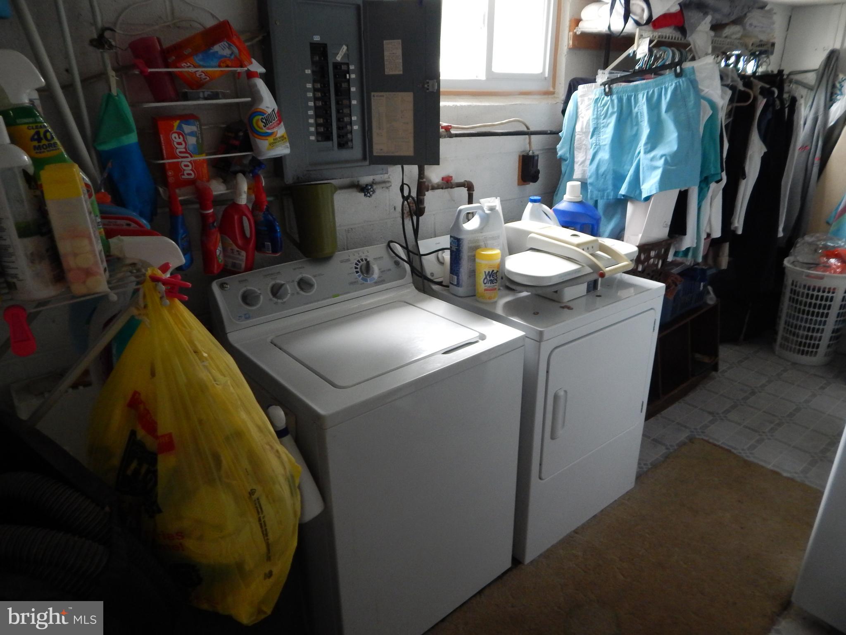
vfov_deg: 61.1
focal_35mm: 22
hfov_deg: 76.4
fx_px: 538
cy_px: 318
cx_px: 423
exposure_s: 1/30
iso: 360
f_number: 3
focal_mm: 4
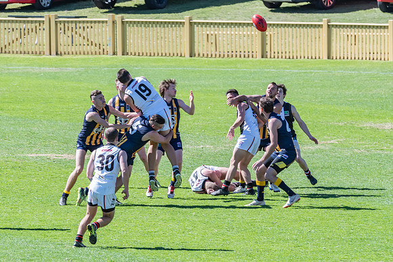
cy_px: 131
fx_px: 5732
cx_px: 196
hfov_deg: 3.9
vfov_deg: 2.6
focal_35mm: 525
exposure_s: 1/500
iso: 800
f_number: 14
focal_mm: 350
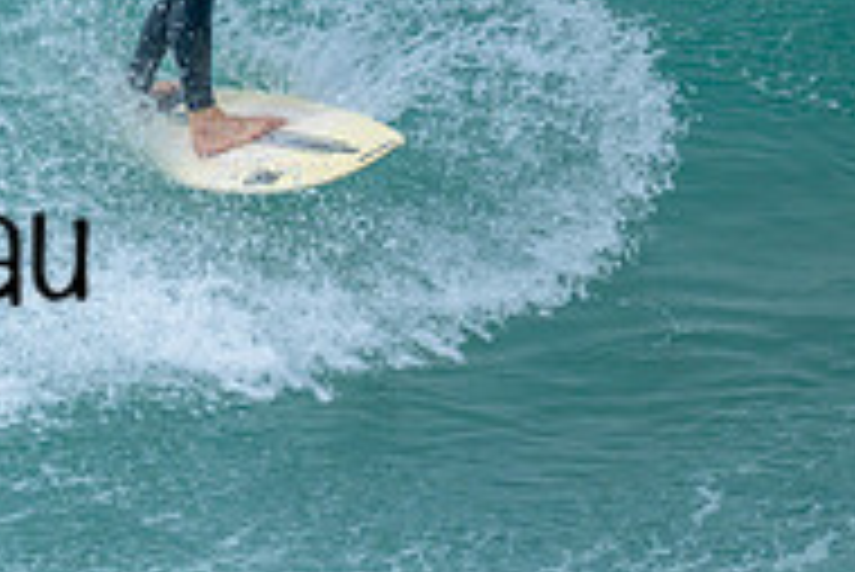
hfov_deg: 0.8
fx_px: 64338
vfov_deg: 0.5
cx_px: -340
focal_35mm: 2707
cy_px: 267
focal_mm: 800
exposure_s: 1/2000
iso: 400
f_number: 6.3
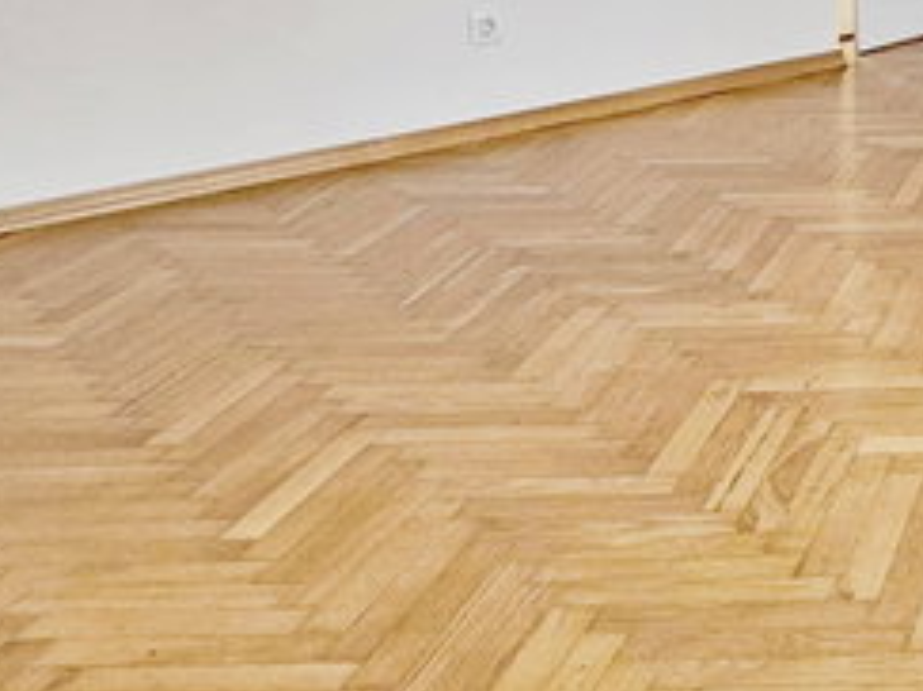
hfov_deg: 27.0
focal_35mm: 57
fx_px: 1519
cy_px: -338
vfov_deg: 21.6
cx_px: 1271
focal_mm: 2.2
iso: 200
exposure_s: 1/100
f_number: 2.2
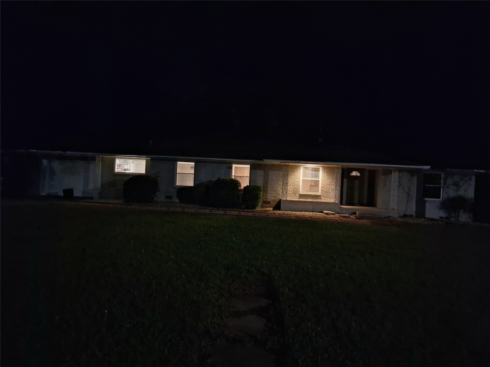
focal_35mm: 26
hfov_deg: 67.3
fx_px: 368
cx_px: 245
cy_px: 184
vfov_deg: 53.1
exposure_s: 1/10
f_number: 1.8
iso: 4000
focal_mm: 3.98
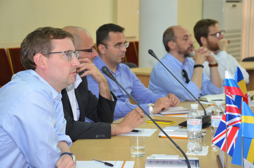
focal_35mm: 93
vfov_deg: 14.6
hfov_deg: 22.0
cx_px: 127
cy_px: 84
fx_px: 655
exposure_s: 1/60
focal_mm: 62
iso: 1600
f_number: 5.6
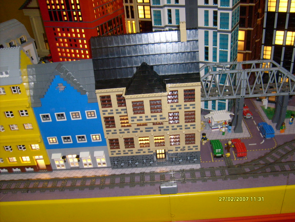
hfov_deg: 52.6
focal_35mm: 35
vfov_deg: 40.7
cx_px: 148
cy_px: 111
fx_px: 298
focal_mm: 5.8
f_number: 2.8
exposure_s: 1/45
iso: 100
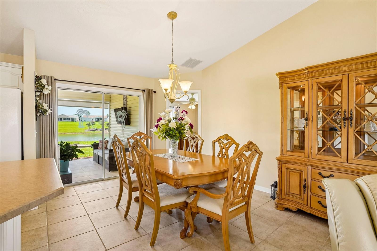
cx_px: 188
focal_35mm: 17
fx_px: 178
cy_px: 126
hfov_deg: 93.3
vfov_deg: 70.4
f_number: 9
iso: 400
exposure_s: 1/13
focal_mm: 17
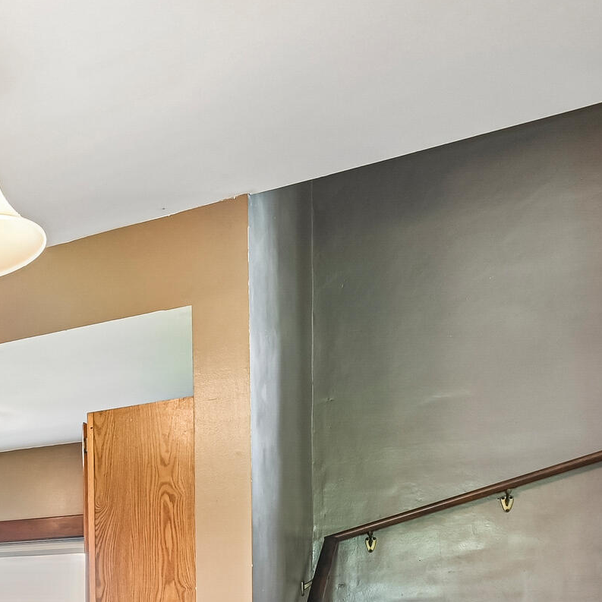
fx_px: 885
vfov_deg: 33.7
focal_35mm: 45
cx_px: -370
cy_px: 629
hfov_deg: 25.0
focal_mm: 14
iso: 400
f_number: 4.8
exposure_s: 1/6
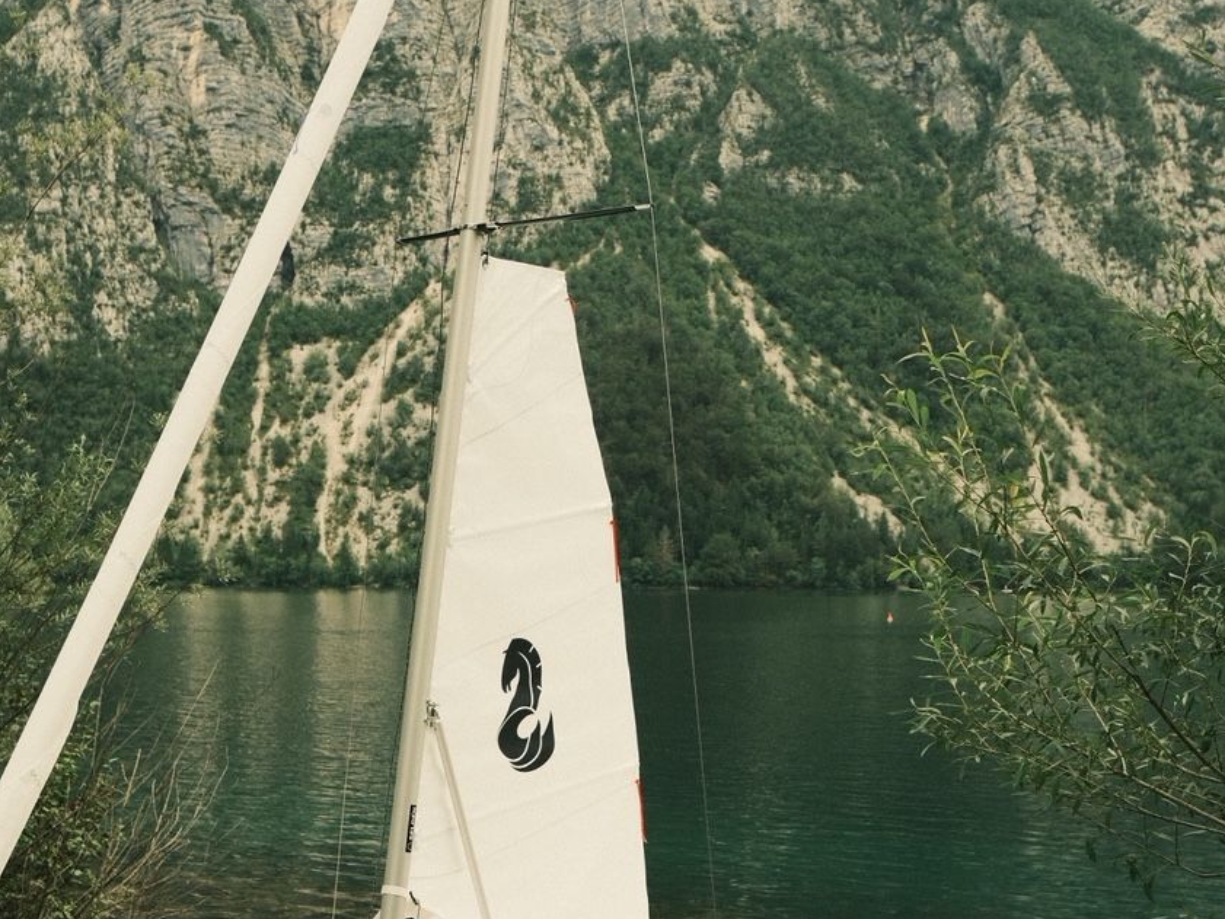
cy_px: 504
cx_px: 618
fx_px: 2124
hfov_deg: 32.2
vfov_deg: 24.4
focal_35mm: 60
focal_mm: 27
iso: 640
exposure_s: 1/420
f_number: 5.6
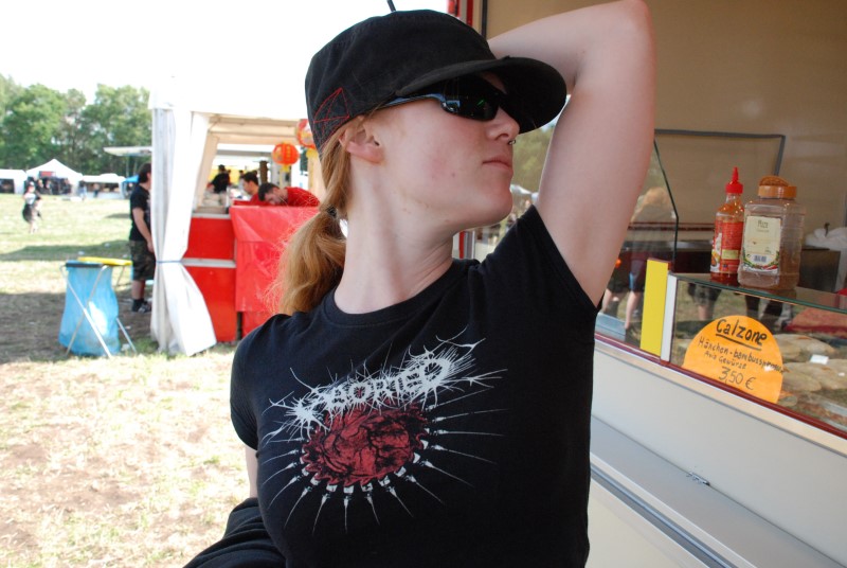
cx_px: 424
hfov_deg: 57.2
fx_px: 778
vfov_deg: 40.1
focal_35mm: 33
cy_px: 284
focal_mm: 22
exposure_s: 1/750
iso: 1250
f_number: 6.7
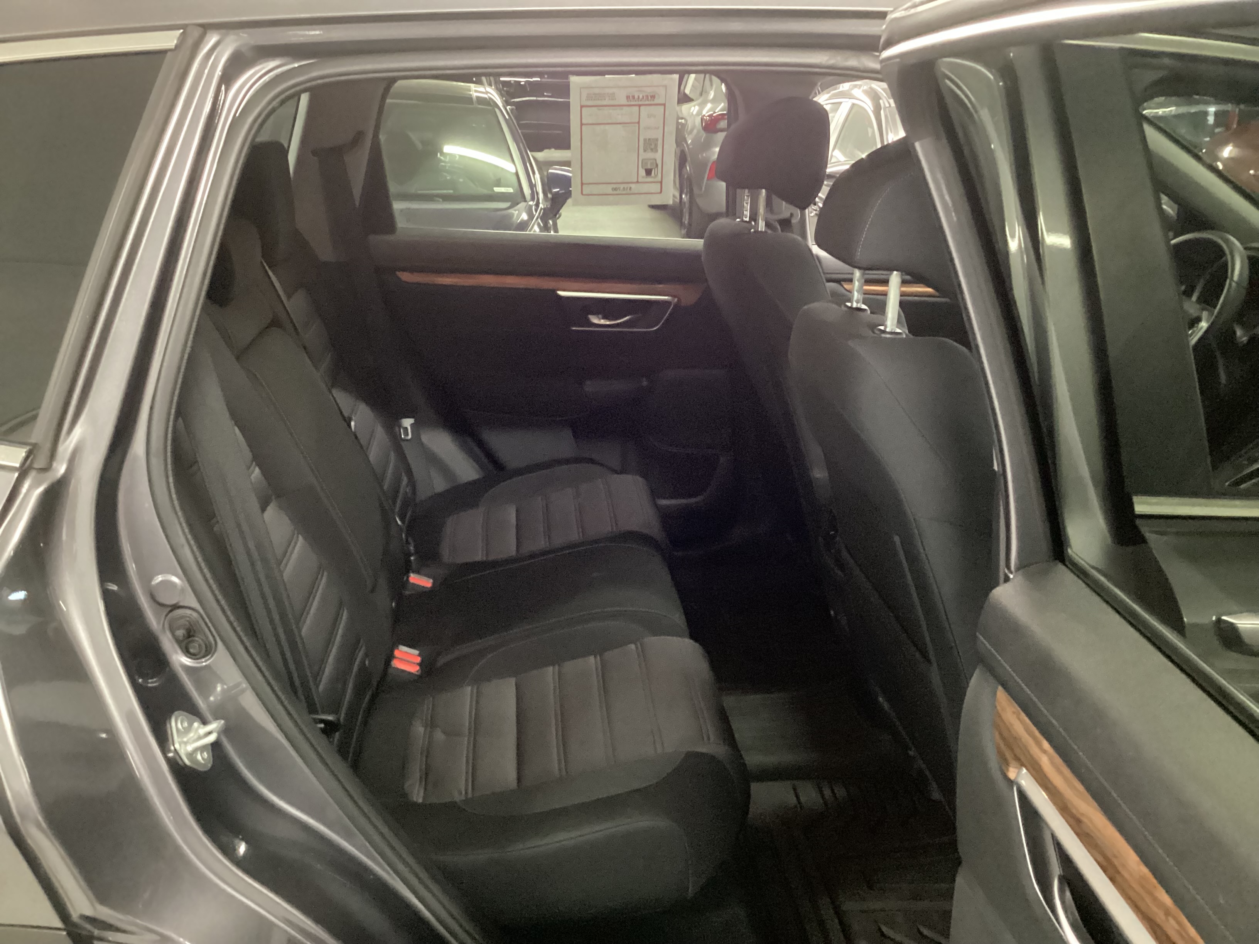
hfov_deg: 58.4
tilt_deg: -21.3
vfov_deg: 45.4
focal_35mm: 31
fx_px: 1127
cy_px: 472
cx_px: 630
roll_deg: +0.0
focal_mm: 3.3
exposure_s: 1/17
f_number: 2.4
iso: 800
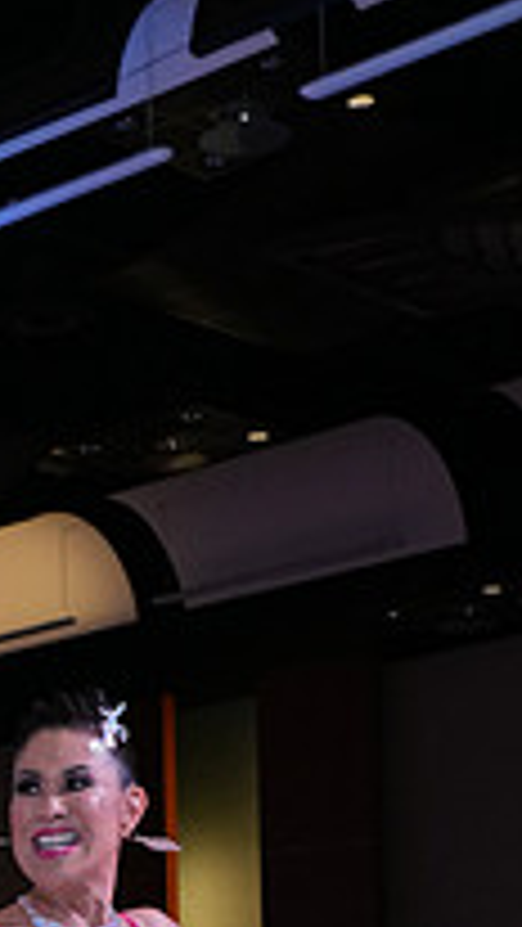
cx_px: -331
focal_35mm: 109
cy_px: 1256
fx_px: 2680
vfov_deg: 18.1
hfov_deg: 10.6
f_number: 6.3
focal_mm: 37
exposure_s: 1/250
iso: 2000
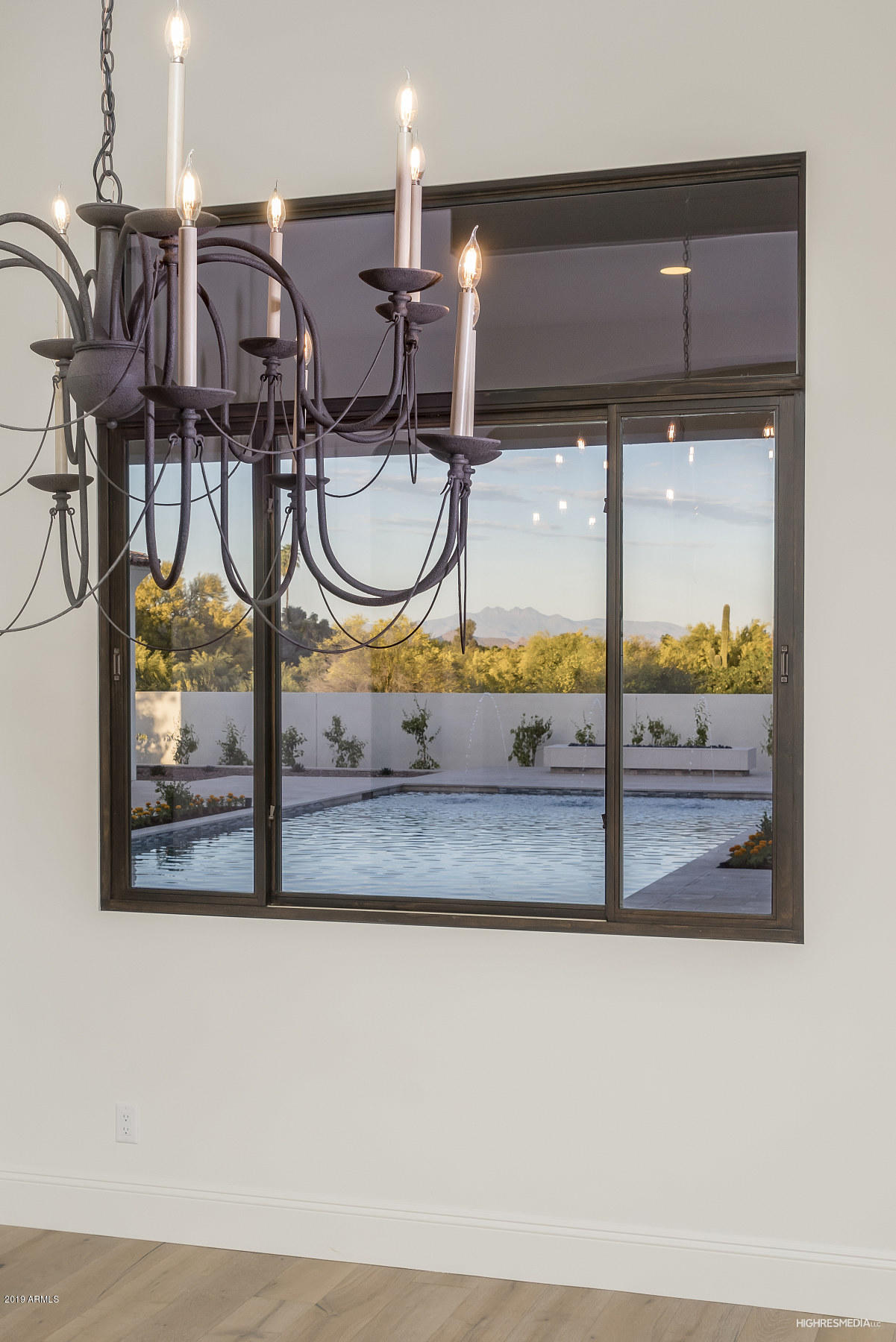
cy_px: 671
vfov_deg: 43.6
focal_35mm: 45
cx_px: 448
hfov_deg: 29.9
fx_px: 1679
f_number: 8
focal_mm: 30
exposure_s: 1/200
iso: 400
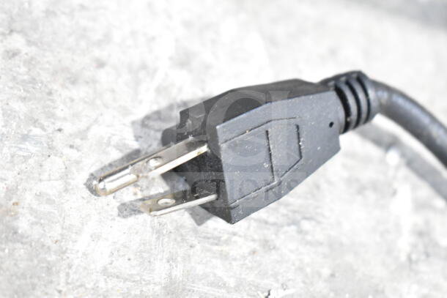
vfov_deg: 18.9
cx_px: 224
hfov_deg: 28.1
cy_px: 149
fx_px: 894
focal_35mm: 72
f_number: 5.3
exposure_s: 1/80
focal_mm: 48
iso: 8000
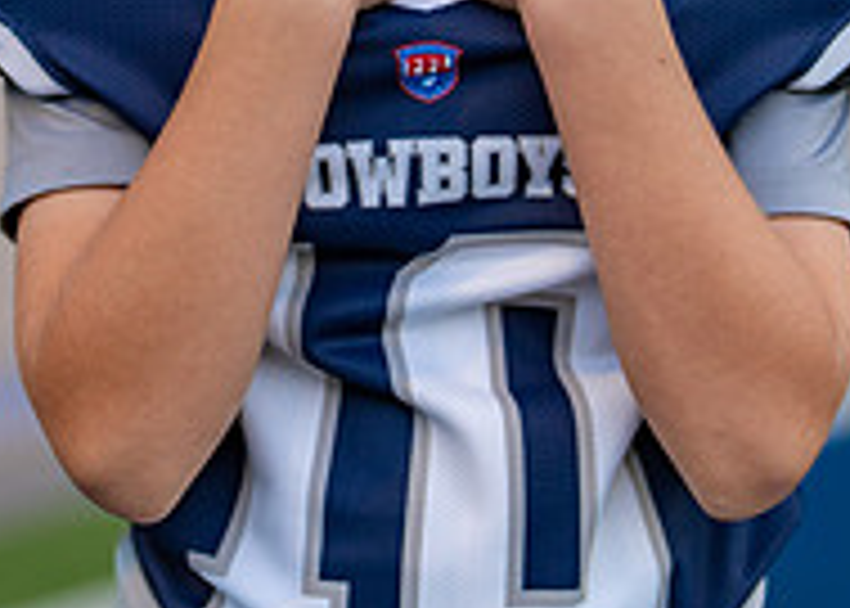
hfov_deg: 11.8
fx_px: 4128
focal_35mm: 171
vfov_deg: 8.3
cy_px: -78
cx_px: 463
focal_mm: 50
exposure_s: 1/400
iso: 160
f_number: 1.2
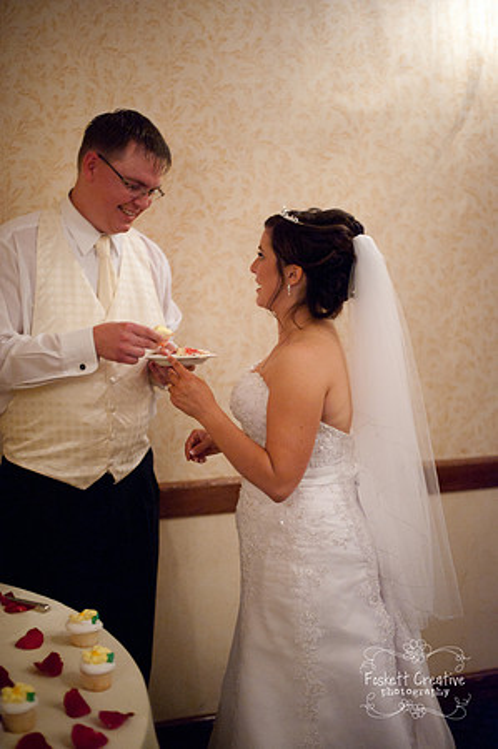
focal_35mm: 50
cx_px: 249
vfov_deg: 39.6
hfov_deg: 26.9
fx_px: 1040
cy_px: 374
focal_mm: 50
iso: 4000
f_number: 1.4
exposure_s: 1/60
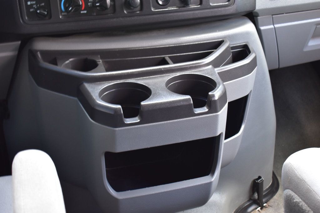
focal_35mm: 52
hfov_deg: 37.9
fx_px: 466
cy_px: 106
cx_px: 160
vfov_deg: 25.7
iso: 560
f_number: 6.3
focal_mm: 35
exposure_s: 1/15
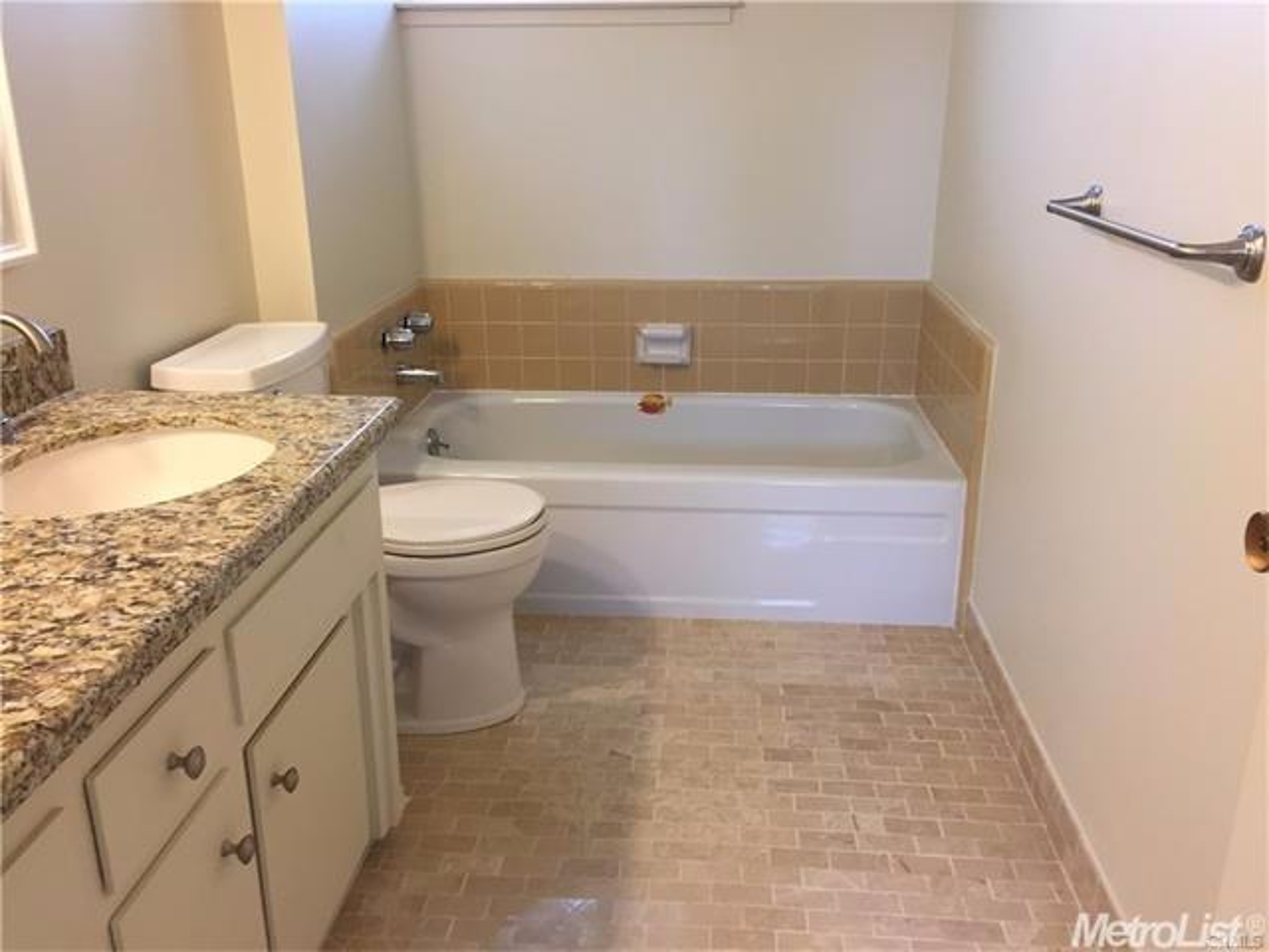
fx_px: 1063
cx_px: 634
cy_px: 476
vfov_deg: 48.2
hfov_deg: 61.7
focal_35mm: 29
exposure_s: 1/30
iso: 80
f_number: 2.2
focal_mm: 4.15
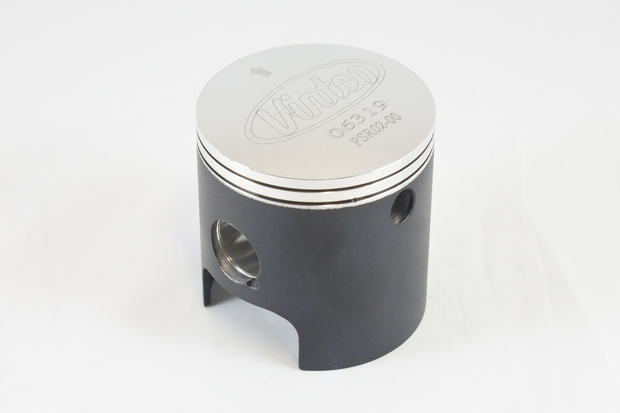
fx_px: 1292
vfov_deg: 18.2
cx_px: 310
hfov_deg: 27.0
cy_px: 206
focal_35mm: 75
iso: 800
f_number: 5.6
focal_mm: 27.9
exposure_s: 1/80
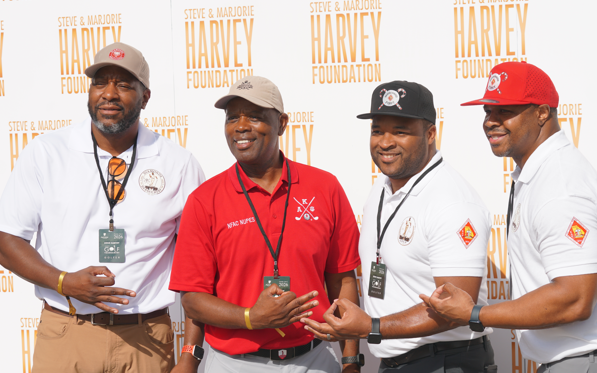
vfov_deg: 12.1
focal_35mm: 108
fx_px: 1757
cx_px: 297
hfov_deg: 19.3
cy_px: 182
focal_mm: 70
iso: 100
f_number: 5.6
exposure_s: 1/640
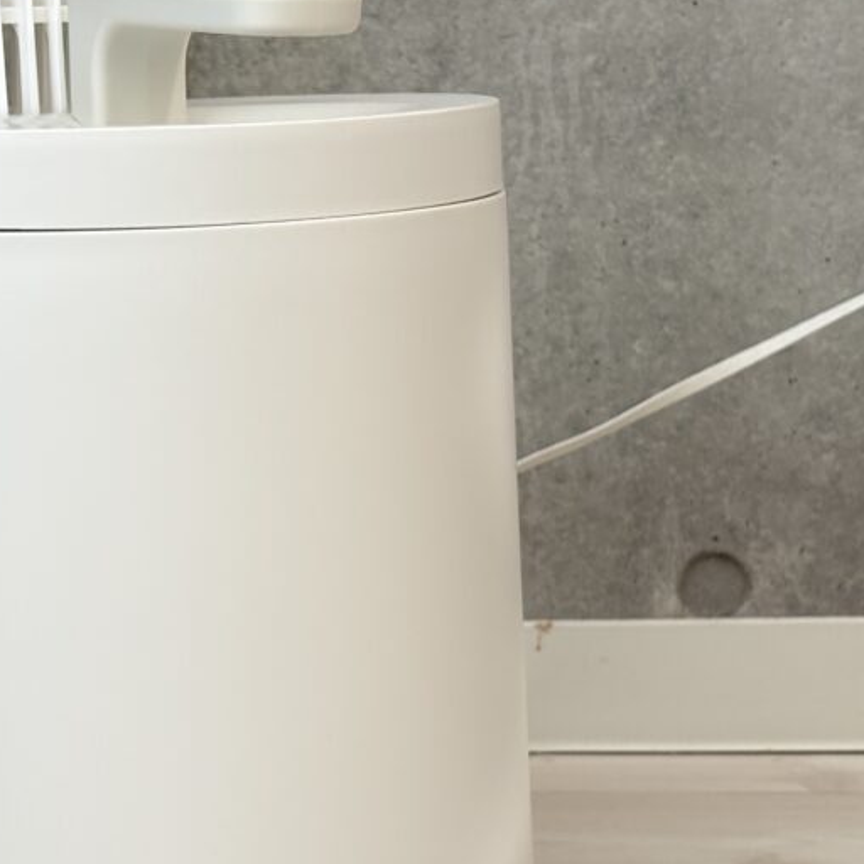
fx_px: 2598
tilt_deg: -12.4
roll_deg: +2.9
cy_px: 599
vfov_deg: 18.8
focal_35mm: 92
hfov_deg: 18.7
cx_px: 191
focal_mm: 5.96
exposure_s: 1/30
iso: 250
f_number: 1.6
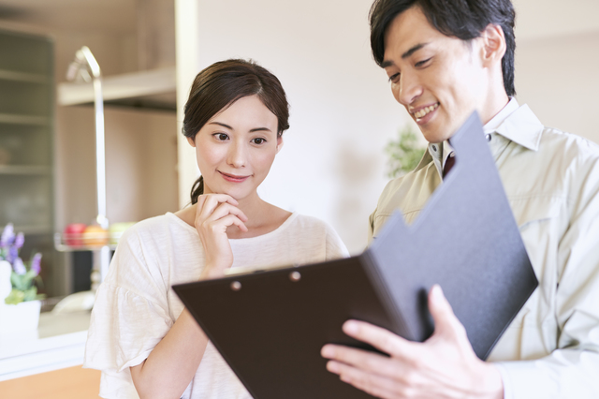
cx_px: 300
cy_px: 200
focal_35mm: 50
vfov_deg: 27.0
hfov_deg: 39.6
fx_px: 831
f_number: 2
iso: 200
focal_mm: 50
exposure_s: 1/60
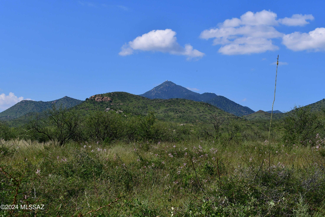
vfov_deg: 22.6
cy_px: 108
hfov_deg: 33.4
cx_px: 162
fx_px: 542
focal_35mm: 60
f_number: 14
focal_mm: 40
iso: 800
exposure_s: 1/1600
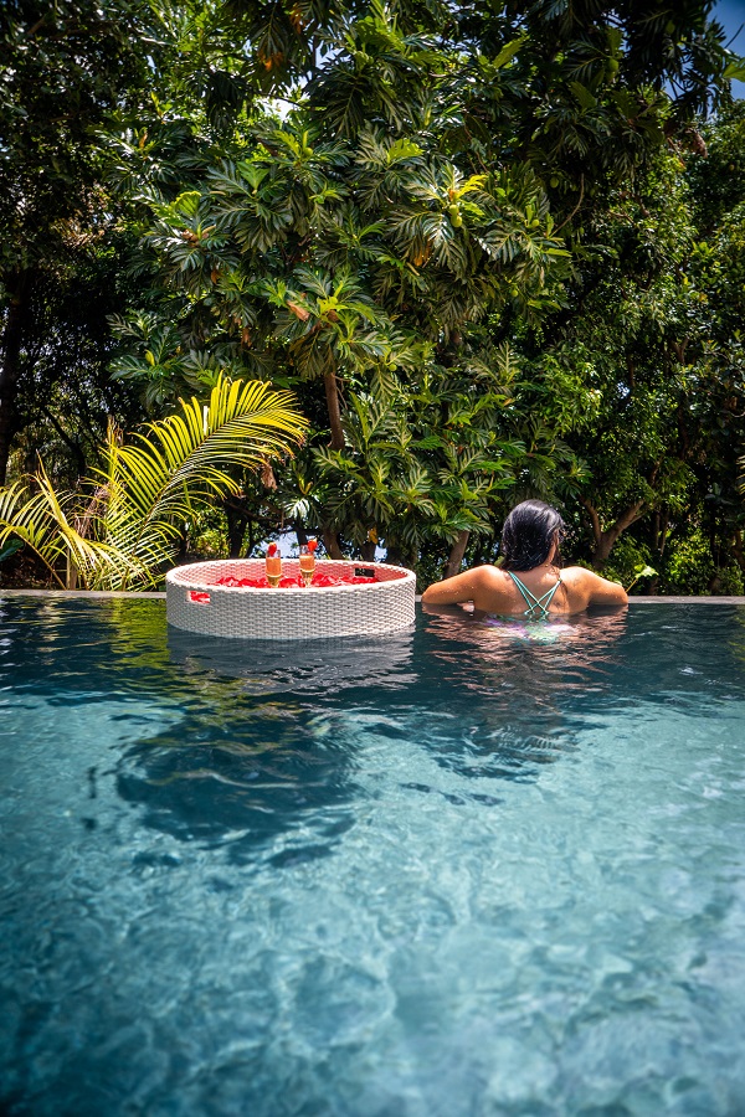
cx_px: 372
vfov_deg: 73.7
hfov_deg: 53.1
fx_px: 745
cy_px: 558
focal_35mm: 24
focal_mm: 24
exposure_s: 1/30
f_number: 4
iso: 320
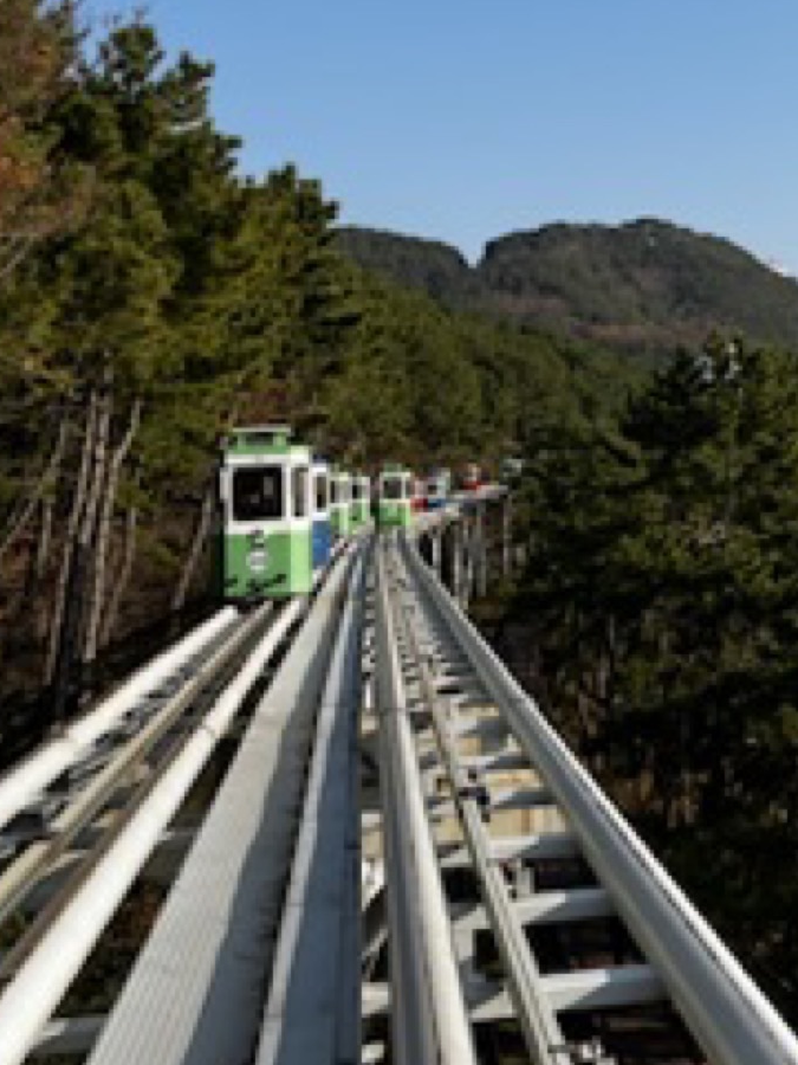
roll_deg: +2.6
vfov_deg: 36.2
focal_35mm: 52
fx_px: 1598
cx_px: 729
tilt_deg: +3.3
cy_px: 312
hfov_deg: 27.0
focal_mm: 5.7
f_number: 1.5
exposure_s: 1/3968
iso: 50
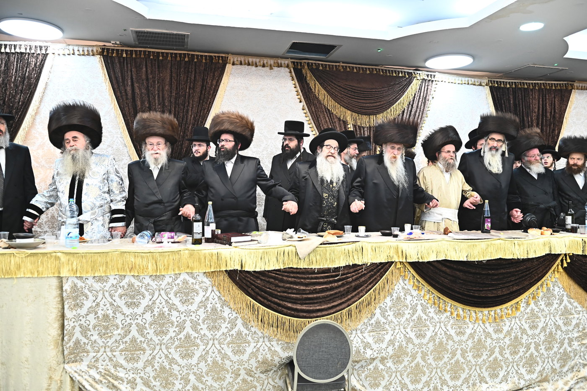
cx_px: 294
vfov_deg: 46.4
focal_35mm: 28
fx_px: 456
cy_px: 196
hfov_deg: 65.5
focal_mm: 28
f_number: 4
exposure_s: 1/200
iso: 2000
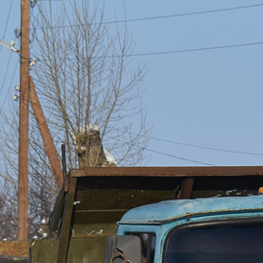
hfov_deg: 6.0
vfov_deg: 6.0
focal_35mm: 290
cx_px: 278
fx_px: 2493
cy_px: 280
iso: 100
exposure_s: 1/800
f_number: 5.6
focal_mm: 52
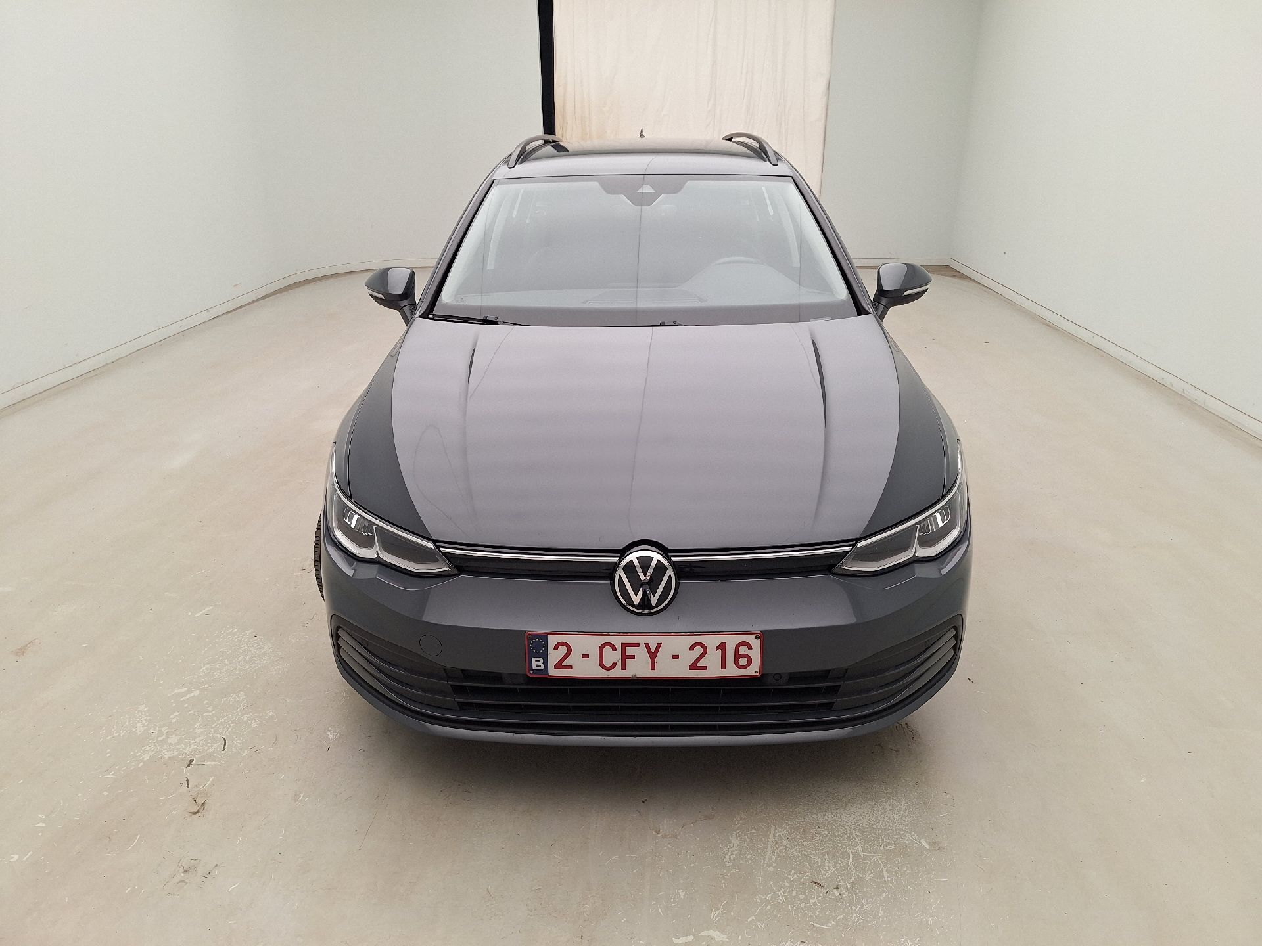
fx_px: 839
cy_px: 473
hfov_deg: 73.9
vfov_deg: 58.9
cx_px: 631
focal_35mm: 23
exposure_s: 1/100
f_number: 1.8
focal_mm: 5.54
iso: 40
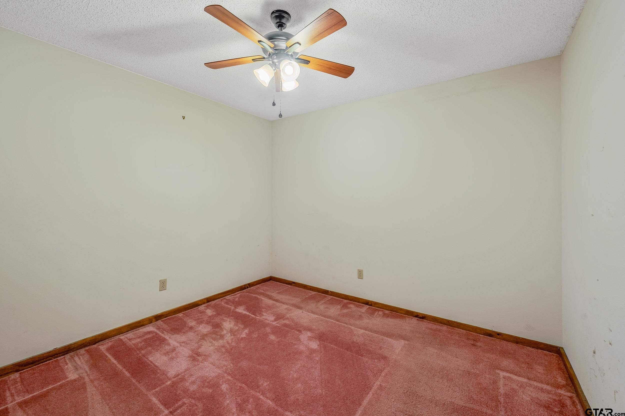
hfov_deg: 100.4
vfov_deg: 77.3
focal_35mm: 15
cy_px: 208
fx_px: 260
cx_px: 312
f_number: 8
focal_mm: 15
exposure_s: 1/6
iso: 800
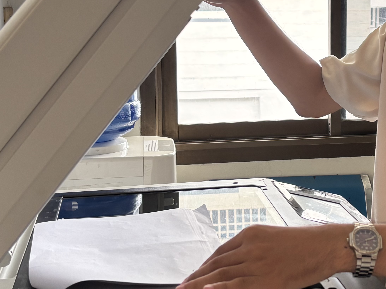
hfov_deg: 28.2
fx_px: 758
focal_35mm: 68
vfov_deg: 21.4
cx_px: 278
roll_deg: -0.1
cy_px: 71
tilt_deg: -5.9
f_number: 1.6
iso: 50
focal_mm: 5.96
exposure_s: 1/100
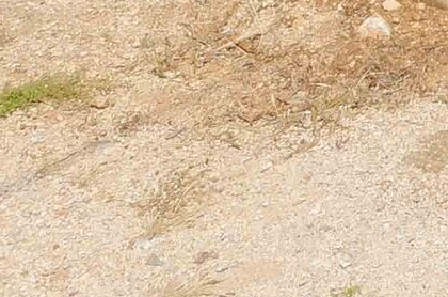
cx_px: 882
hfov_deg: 16.1
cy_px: -683
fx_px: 1242
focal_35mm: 100
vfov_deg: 9.5
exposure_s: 1/200
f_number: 16
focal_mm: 10
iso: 100
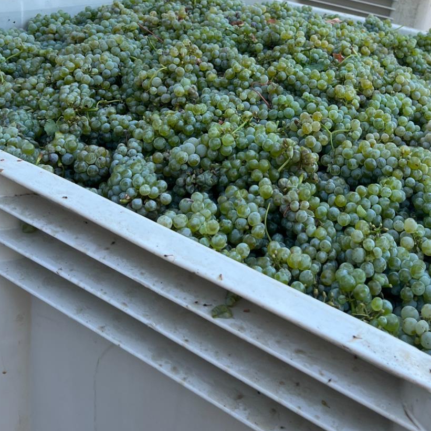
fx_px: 592
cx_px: 287
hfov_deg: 39.6
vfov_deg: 38.1
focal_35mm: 42
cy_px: 70
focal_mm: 5.1
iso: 40
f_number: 1.6
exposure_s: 1/225
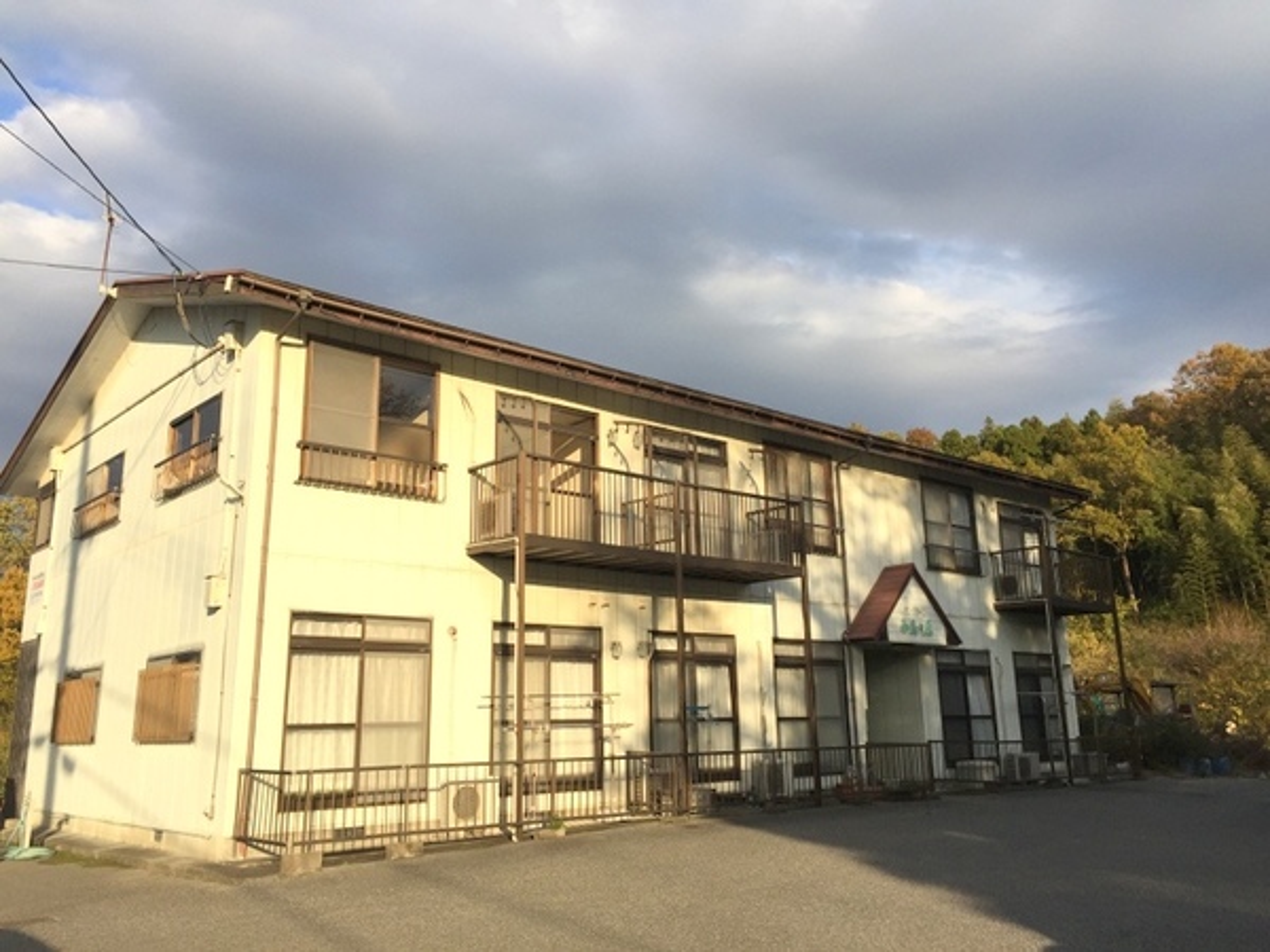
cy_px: 476
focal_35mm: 29
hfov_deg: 61.7
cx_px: 635
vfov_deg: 48.2
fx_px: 1064
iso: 32
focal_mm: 4.15
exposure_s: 1/1799
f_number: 2.2
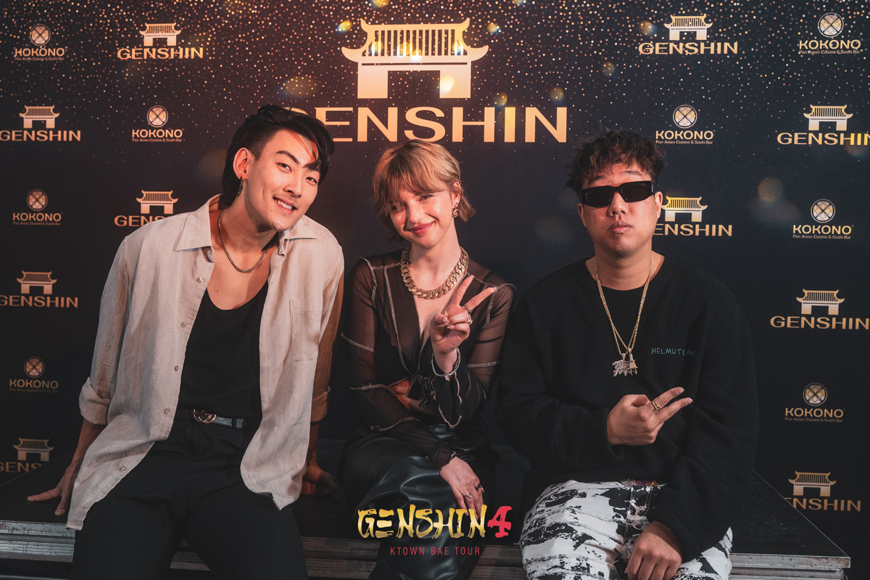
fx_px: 964
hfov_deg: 48.6
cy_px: 265
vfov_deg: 33.5
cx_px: 417
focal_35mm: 40
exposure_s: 1/125
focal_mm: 33.1
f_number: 4
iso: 1250
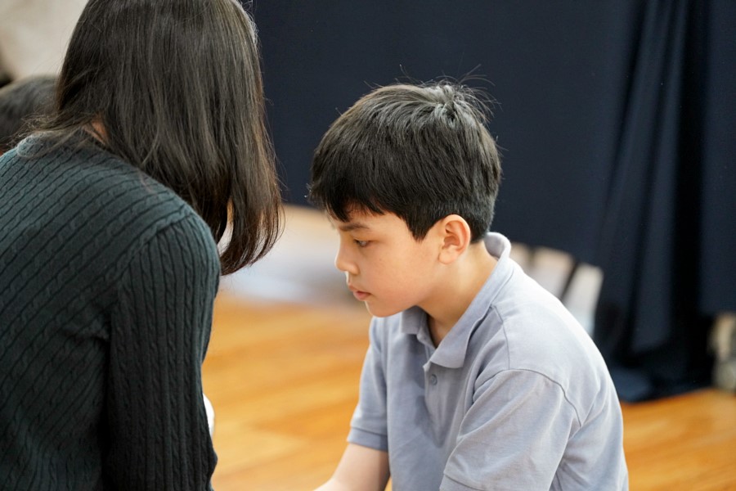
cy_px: 246
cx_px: 368
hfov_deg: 10.3
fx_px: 4089
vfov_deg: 6.9
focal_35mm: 200
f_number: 2.8
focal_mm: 200
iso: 2500
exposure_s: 1/250
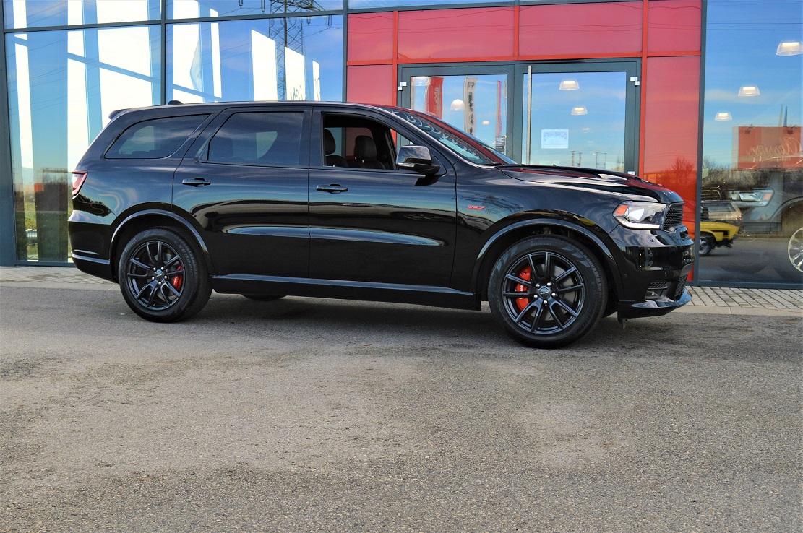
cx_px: 402
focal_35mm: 38
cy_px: 266
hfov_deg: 51.3
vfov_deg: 35.4
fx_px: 835
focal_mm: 25
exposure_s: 1/125
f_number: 5.6
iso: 140
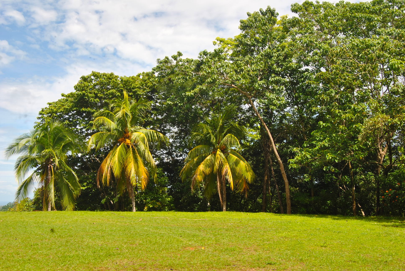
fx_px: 524
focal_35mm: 46
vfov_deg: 29.0
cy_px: 136
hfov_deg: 42.3
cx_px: 202
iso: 100
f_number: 9
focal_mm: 31
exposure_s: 1/200
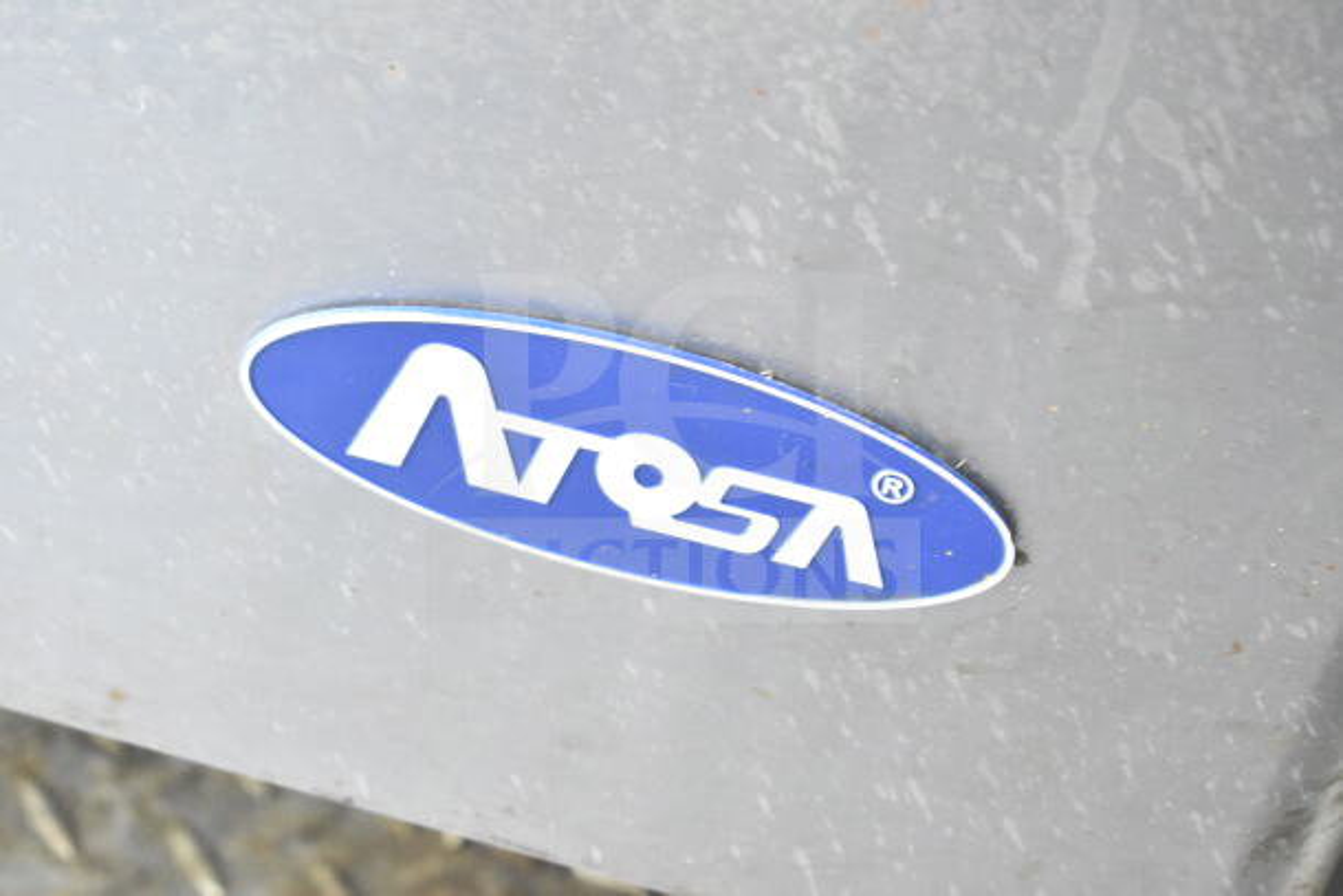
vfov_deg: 16.6
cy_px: 448
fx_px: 3078
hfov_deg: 24.6
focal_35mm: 82
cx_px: 672
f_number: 5.6
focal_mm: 55
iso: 7200
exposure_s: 1/100
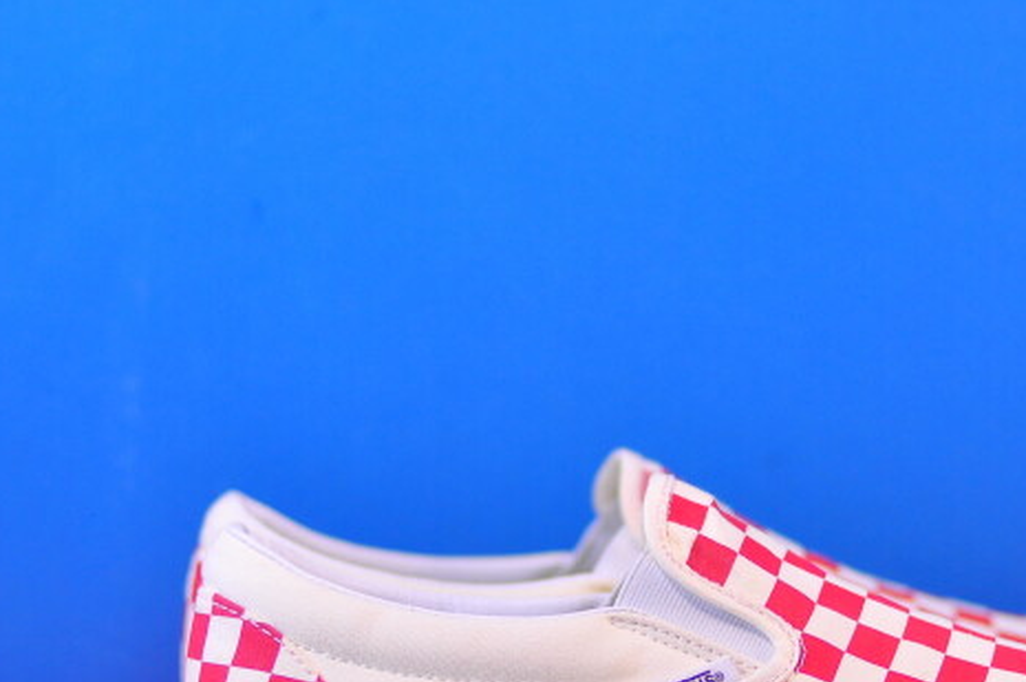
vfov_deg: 10.6
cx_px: 682
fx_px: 3673
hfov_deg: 15.9
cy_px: 423
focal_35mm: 129
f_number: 2
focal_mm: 50
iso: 250
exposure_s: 1/320
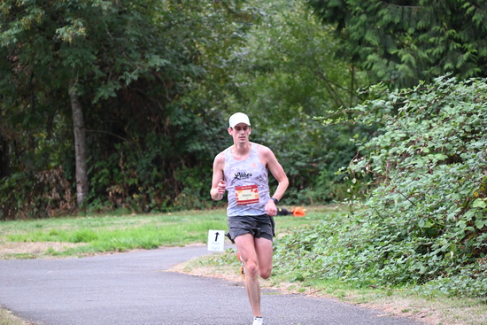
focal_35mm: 200
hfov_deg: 10.3
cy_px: 162
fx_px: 2706
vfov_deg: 6.9
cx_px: 244
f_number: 6.3
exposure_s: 1/250
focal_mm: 200
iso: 3200
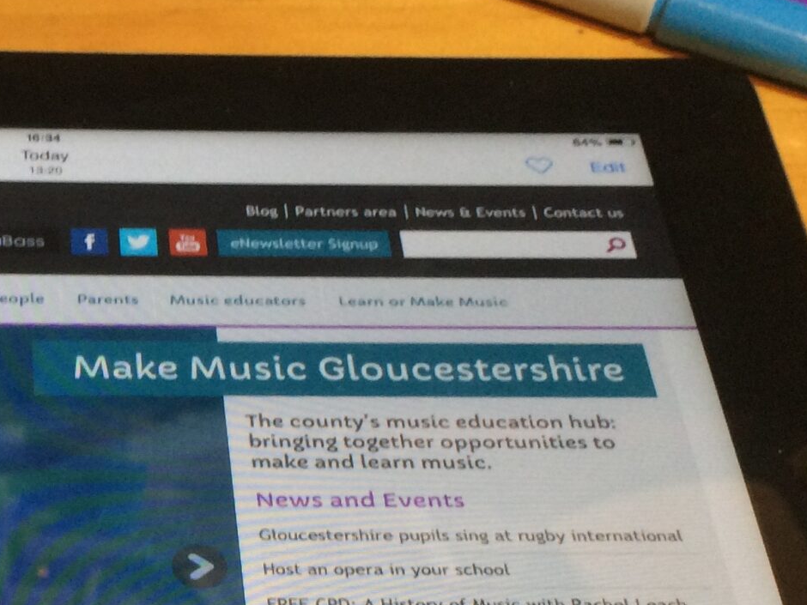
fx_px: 1842
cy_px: 607
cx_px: 35
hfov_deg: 23.8
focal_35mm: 79
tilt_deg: -53.1
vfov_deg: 18.2
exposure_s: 1/33
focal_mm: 4.15
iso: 160
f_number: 2.2
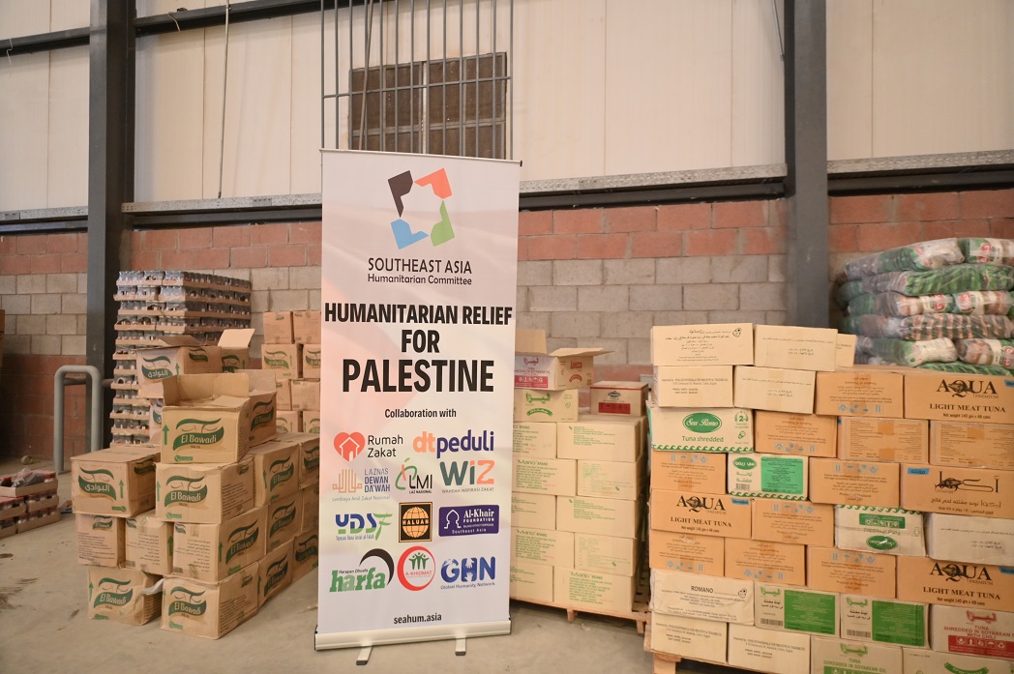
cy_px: 337
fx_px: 563
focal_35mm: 20
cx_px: 507
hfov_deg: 84.0
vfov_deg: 61.8
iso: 1600
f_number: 1.8
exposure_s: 1/50
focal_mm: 20
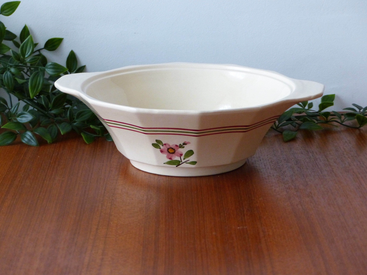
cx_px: 184
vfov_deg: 14.2
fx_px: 1103
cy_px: 138
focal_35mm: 104
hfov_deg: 18.9
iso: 400
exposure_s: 1/20
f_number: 2.8
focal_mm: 17.4
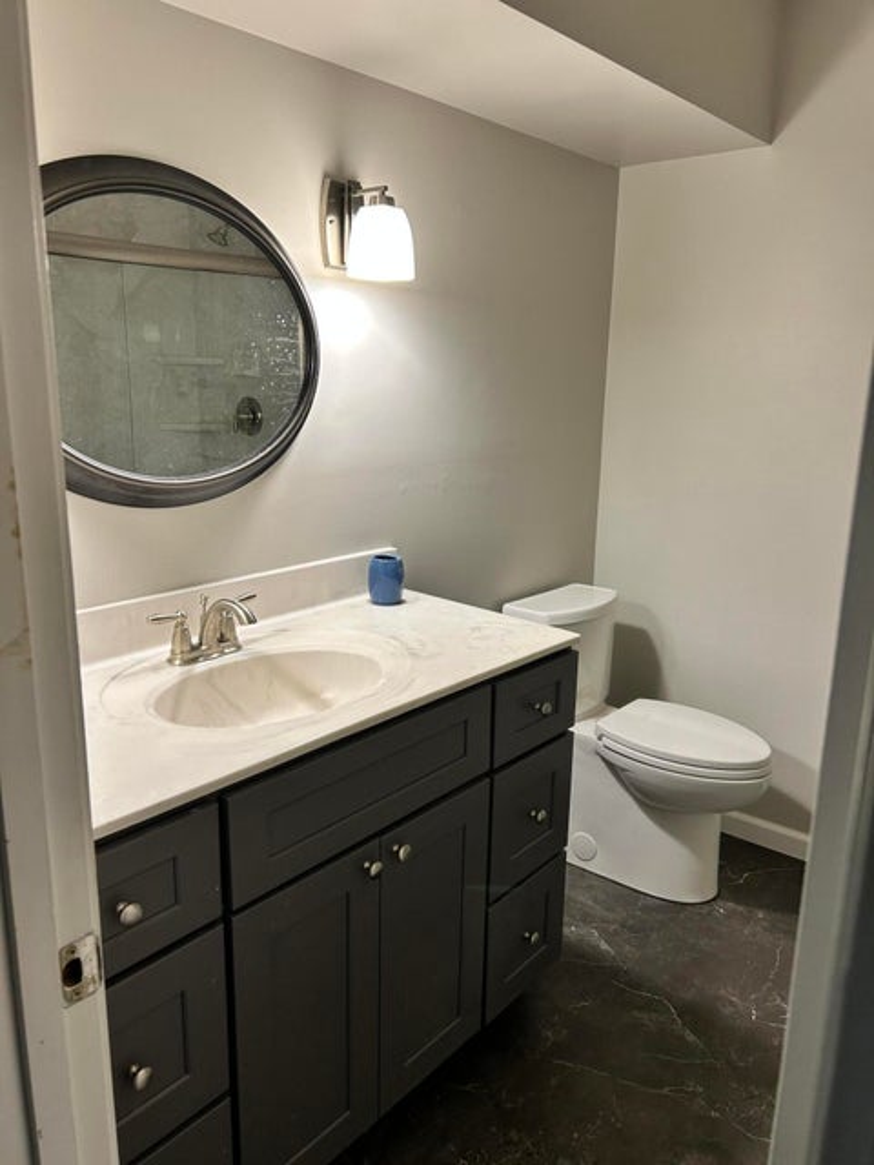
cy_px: 582
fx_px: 875
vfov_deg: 67.3
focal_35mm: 26
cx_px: 437
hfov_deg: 53.1
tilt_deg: -13.3
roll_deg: -0.9
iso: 80
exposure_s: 1/60
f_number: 1.5
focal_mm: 5.7
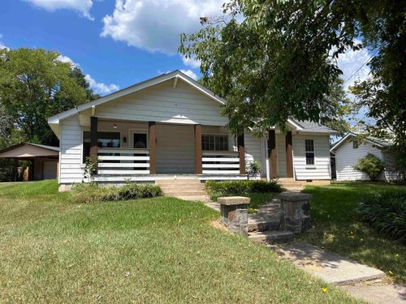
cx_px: 203
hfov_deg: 67.3
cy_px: 152
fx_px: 305
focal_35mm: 26
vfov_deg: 53.1
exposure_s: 1/2632
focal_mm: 5.1
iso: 50
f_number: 1.6
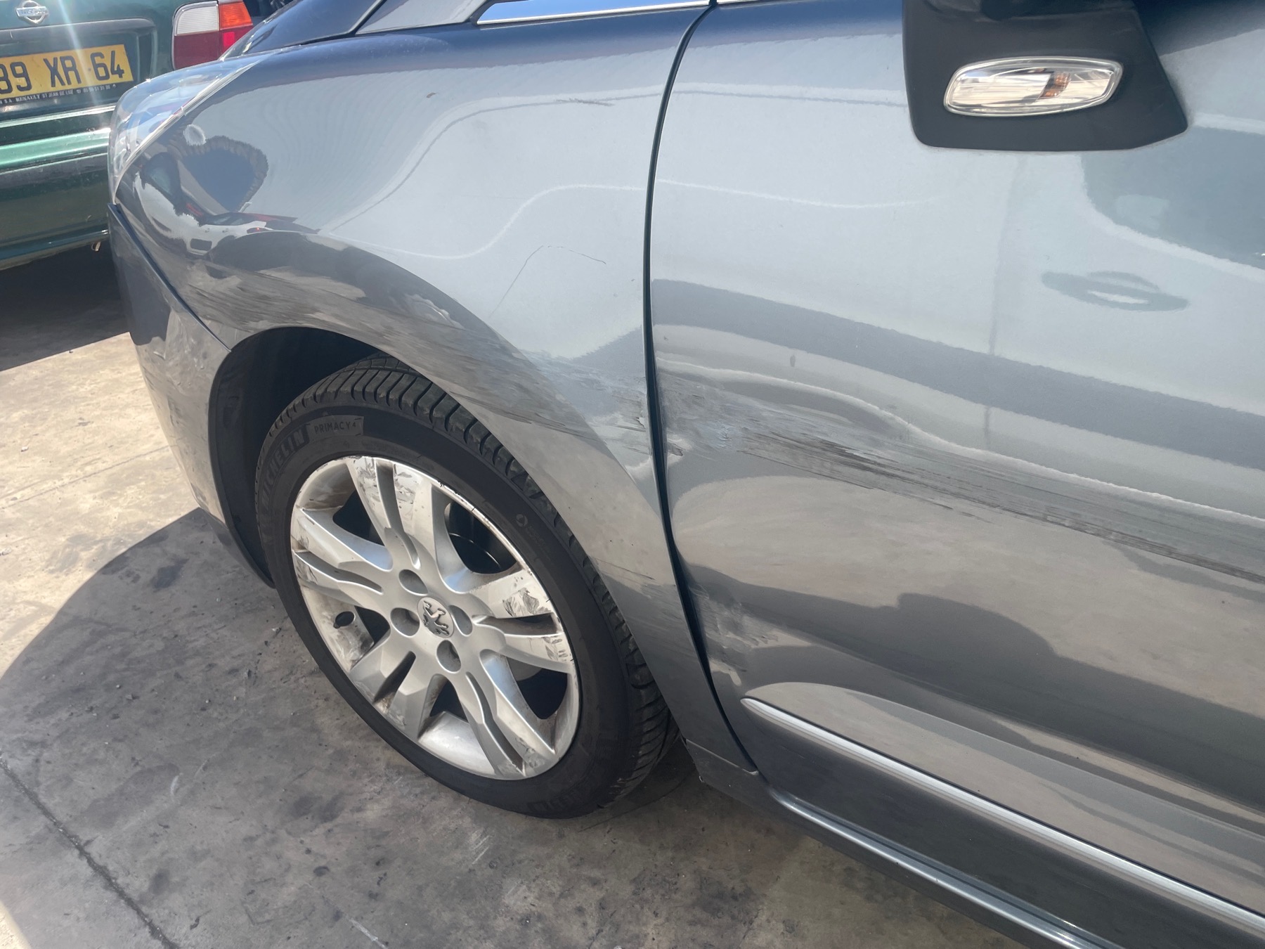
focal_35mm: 26
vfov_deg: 53.1
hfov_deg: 67.3
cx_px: 632
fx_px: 950
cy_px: 474
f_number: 1.6
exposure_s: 1/1195
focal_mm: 4.2
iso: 32
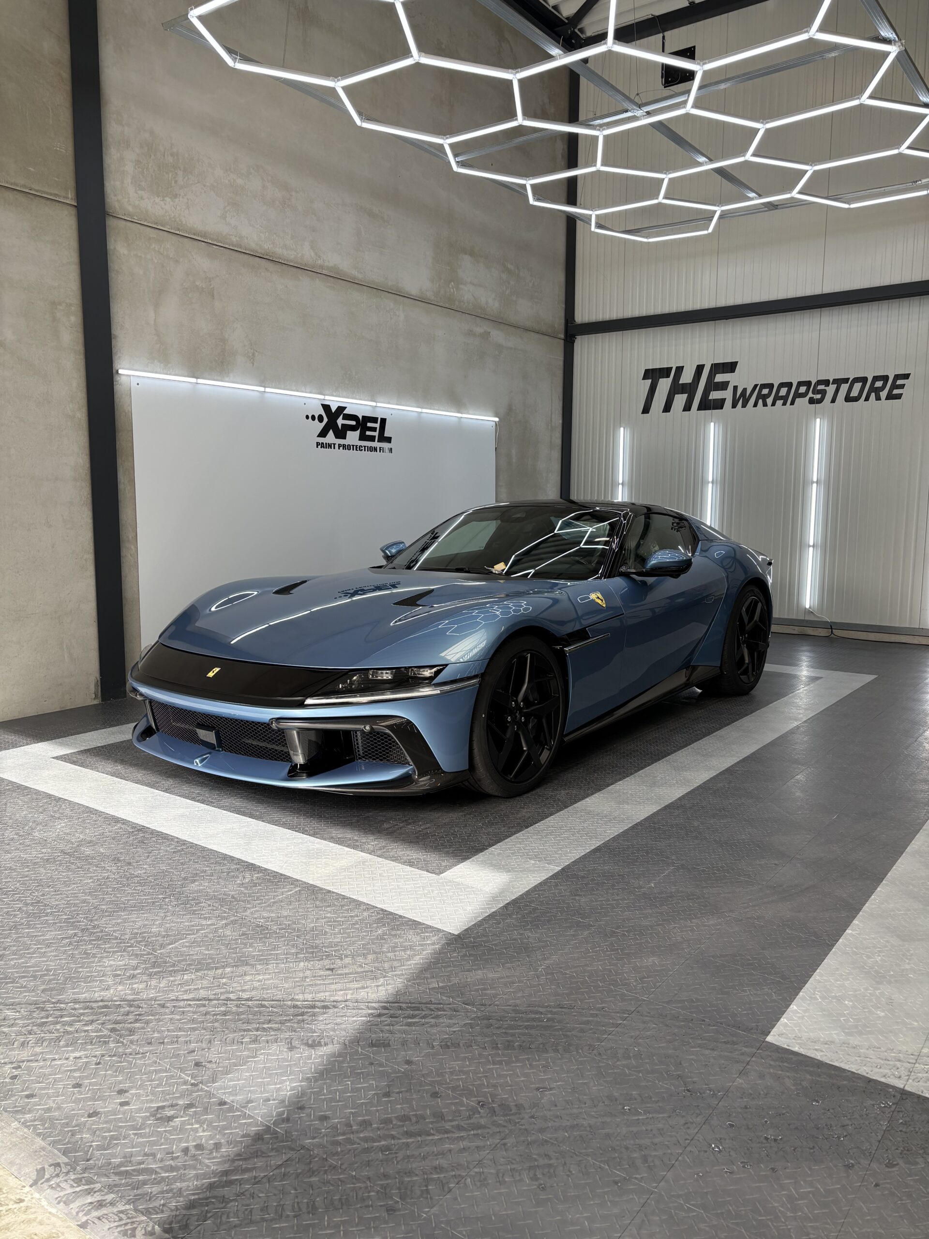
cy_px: 620
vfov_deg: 67.3
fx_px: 930
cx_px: 464
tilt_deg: -6.4
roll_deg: +0.0
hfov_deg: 53.1
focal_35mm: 26
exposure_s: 1/293
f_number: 1.6
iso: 50
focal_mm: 5.96
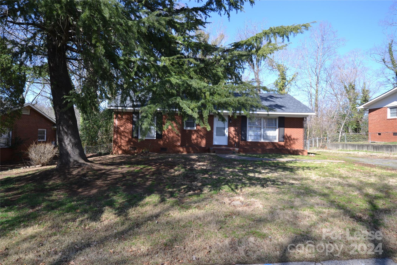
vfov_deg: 56.1
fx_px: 248
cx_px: 198
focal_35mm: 22
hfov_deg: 77.3
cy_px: 132
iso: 100
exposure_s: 1/125
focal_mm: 15
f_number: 5.6
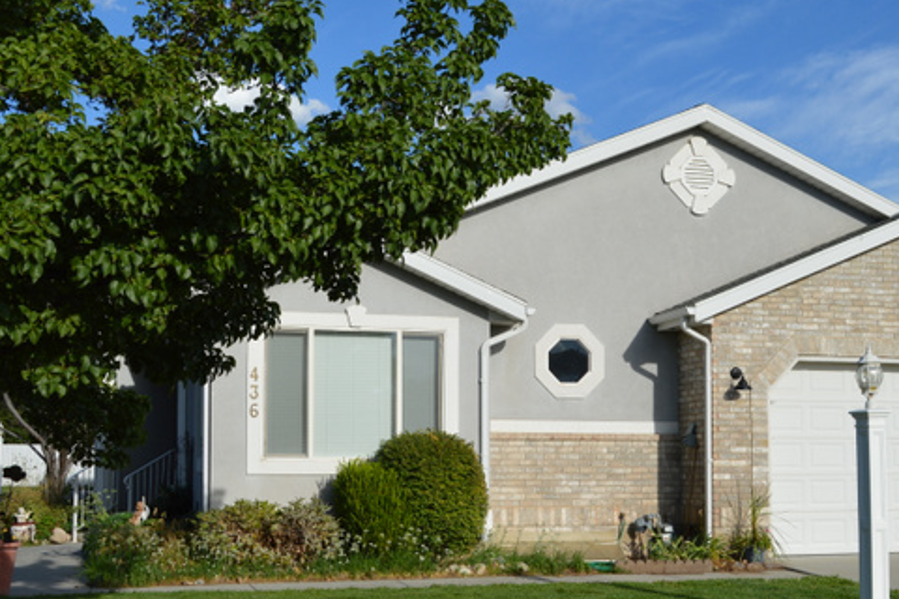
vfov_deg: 25.9
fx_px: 1298
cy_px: 386
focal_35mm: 52
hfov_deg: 38.1
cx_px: 509
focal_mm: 26
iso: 100
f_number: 8
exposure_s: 1/250
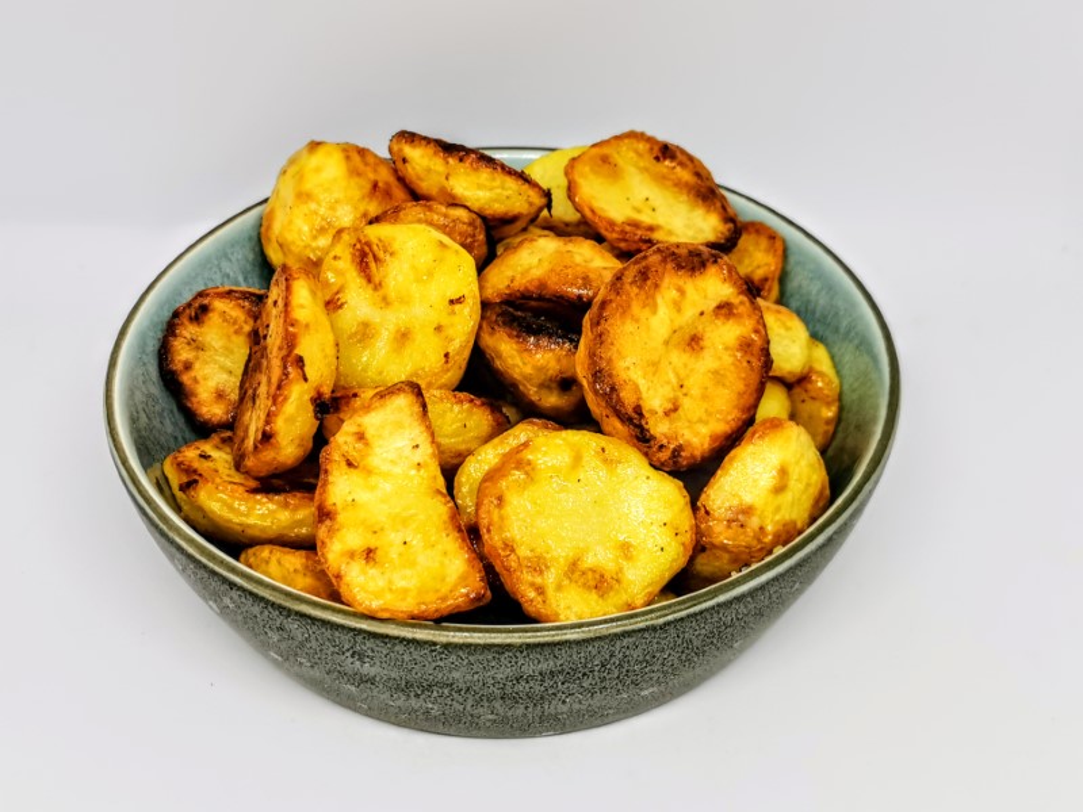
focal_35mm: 43
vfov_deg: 33.6
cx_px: 542
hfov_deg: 43.9
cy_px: 406
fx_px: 1345
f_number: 1.6
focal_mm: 5.56
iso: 160
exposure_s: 1/100
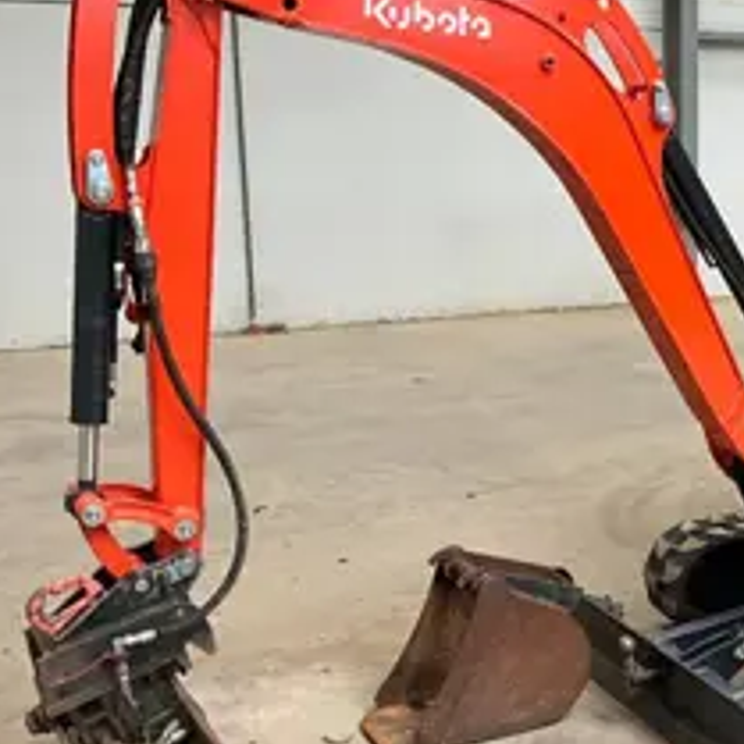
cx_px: 733
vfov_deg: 29.1
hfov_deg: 27.5
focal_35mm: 59
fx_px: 1435
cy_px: 392
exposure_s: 1/60
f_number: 1.8
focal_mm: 3
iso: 125
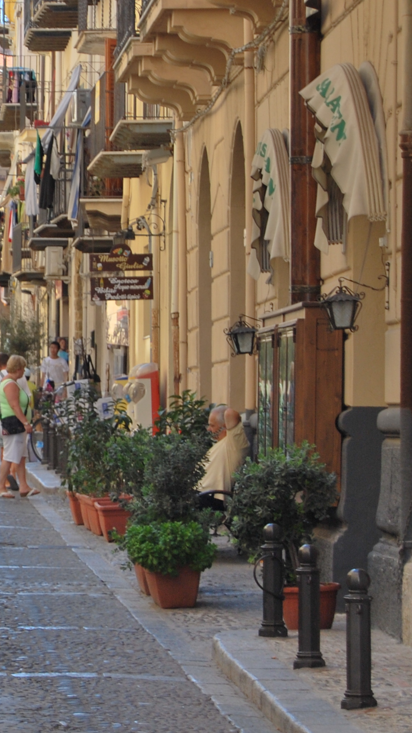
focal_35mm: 190
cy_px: 285
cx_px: -173
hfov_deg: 6.3
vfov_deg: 11.3
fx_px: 3693
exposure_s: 1/200
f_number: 6.3
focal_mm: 55
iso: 100
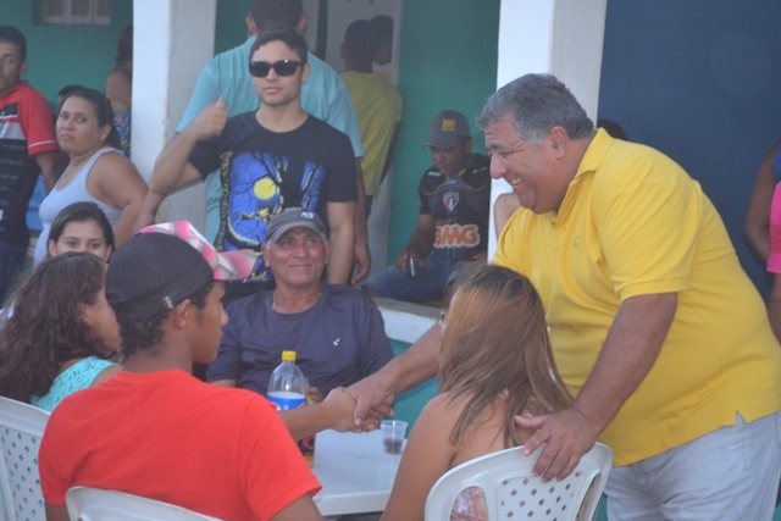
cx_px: 390
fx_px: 1790
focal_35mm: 82
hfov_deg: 24.6
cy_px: 260
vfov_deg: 16.6
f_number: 5.6
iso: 1400
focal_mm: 55
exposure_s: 1/60
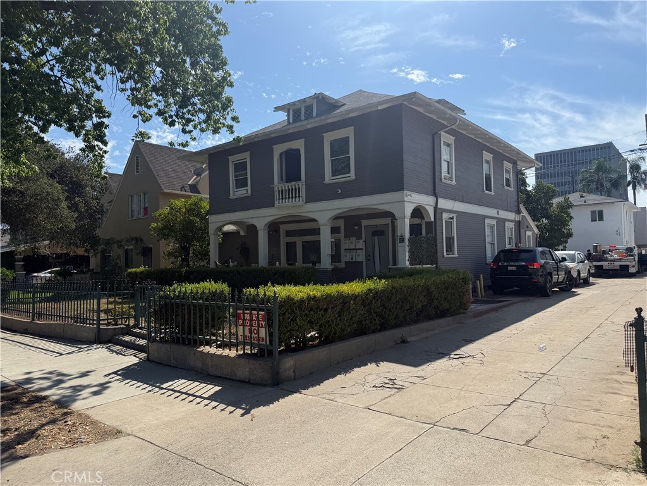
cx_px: 324
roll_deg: +1.0
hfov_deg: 71.6
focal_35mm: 24
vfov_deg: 56.8
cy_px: 243
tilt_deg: +2.6
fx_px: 449
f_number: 1.78
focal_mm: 6.76
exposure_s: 1/5714
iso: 80
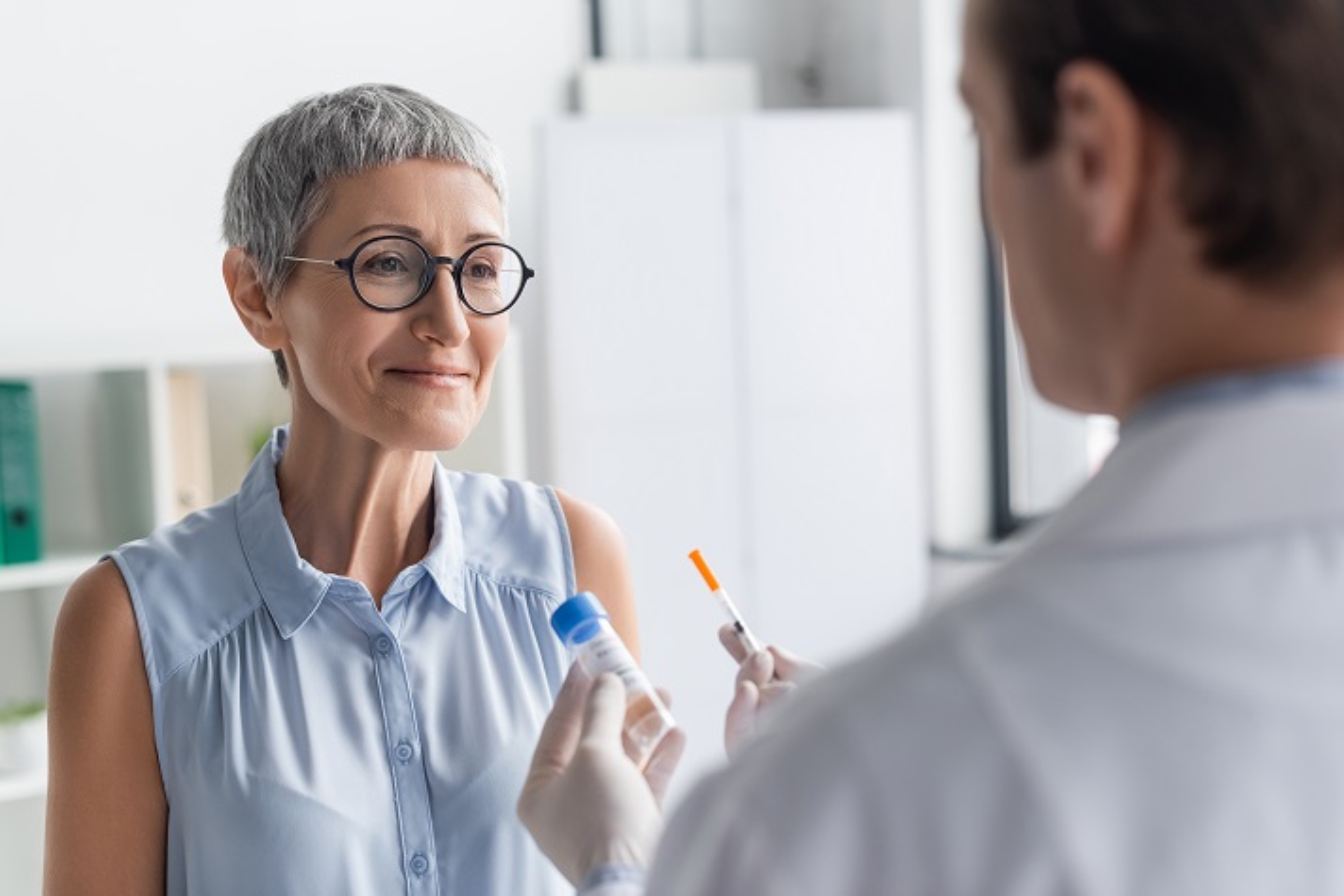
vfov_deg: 27.0
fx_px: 1867
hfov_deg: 39.6
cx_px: 672
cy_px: 448
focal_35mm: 50
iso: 250
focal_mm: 50
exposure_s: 1/200
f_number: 2.8
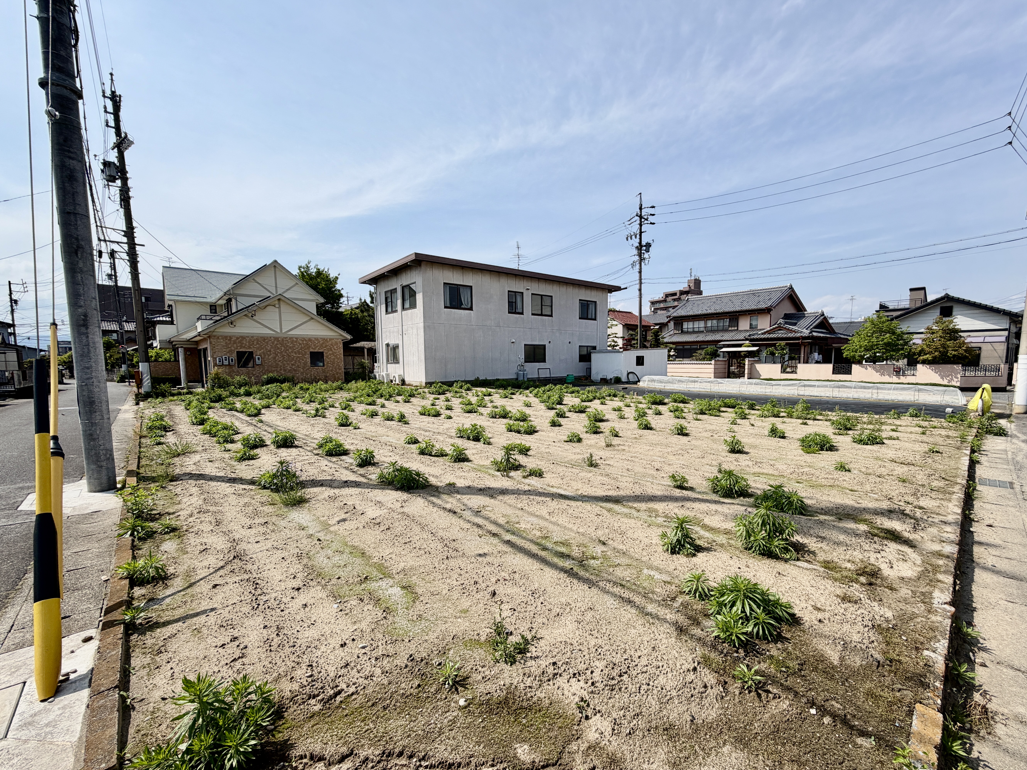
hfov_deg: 98.1
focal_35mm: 15
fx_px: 445
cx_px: 541
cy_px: 405
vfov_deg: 81.7
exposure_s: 1/1312
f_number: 2.2
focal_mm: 2.22
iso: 20
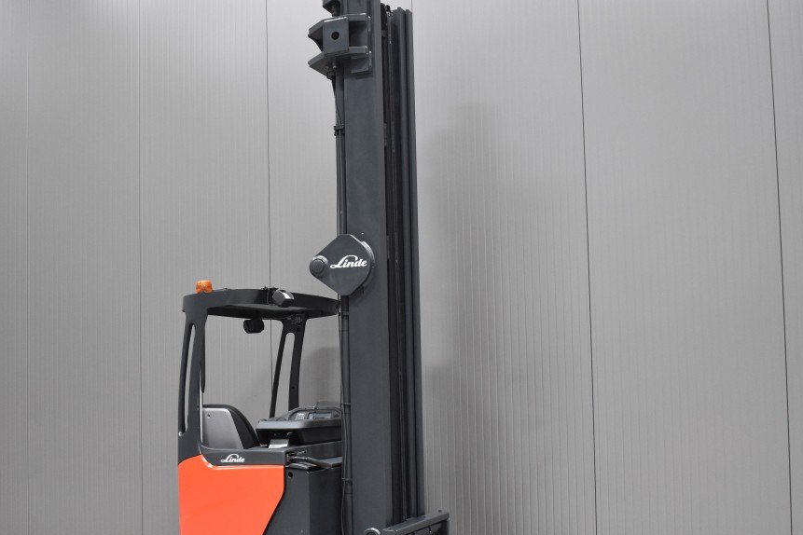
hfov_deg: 42.7
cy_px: 336
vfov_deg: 29.1
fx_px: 1026
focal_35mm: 46
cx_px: 350
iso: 1600
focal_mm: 22
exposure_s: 1/60
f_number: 4.5
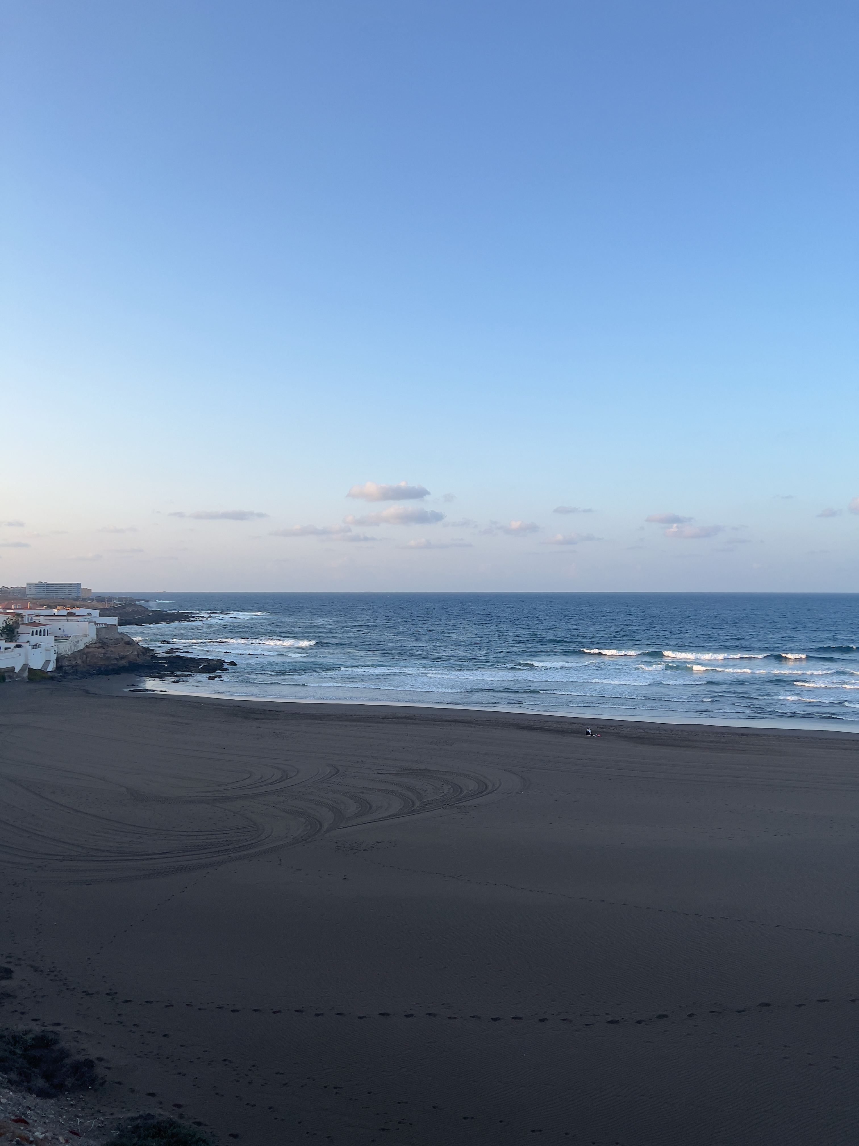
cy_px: 573
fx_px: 860
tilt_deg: +1.2
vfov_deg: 67.3
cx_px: 430
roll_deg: +0.1
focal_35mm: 26
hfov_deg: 53.1
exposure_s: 1/1344
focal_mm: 5.7
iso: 50
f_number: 1.5
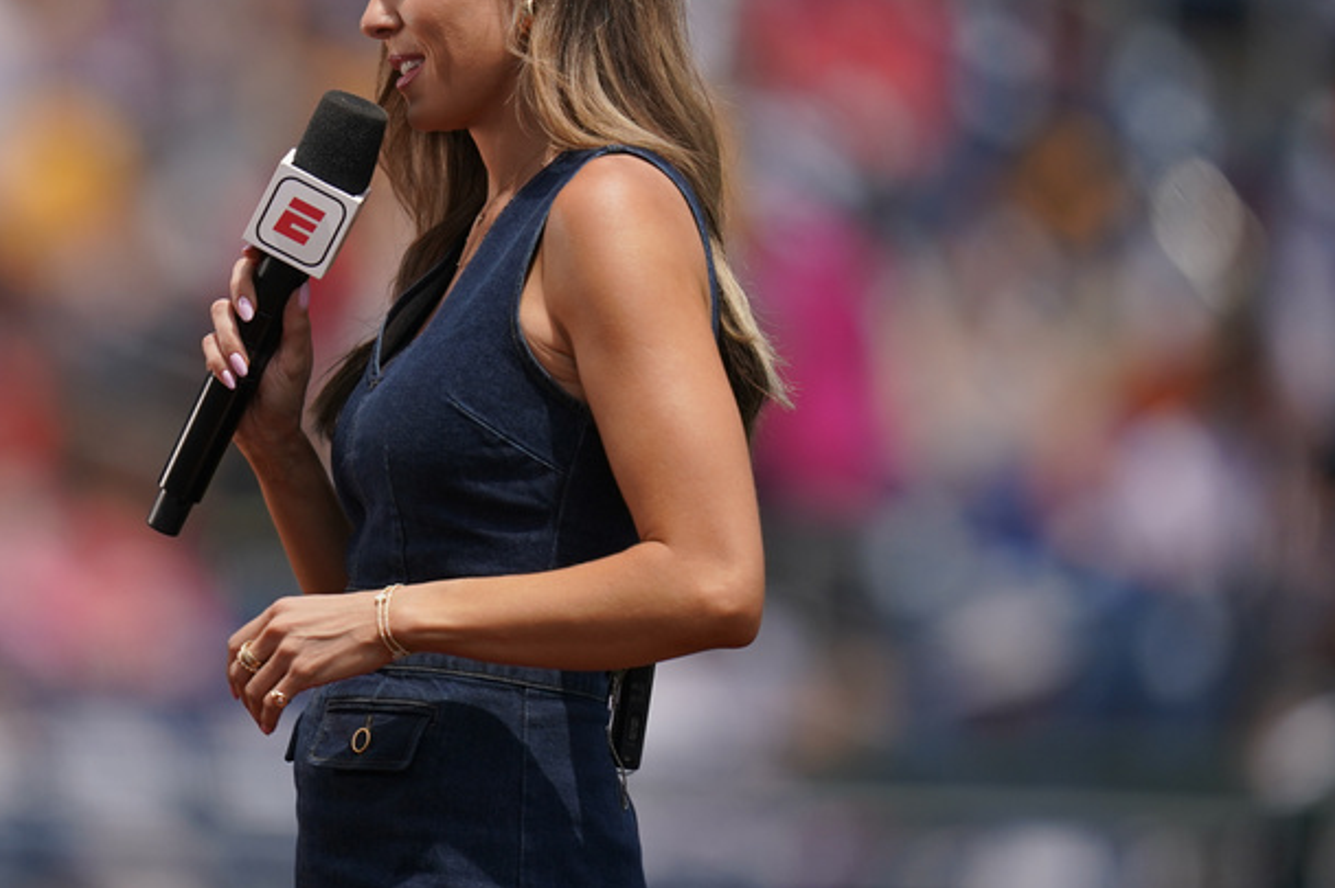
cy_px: 281
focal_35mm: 673
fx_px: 24936
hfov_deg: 3.1
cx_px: 289
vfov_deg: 2.0
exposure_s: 1/6400
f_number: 2.8
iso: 400
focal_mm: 400
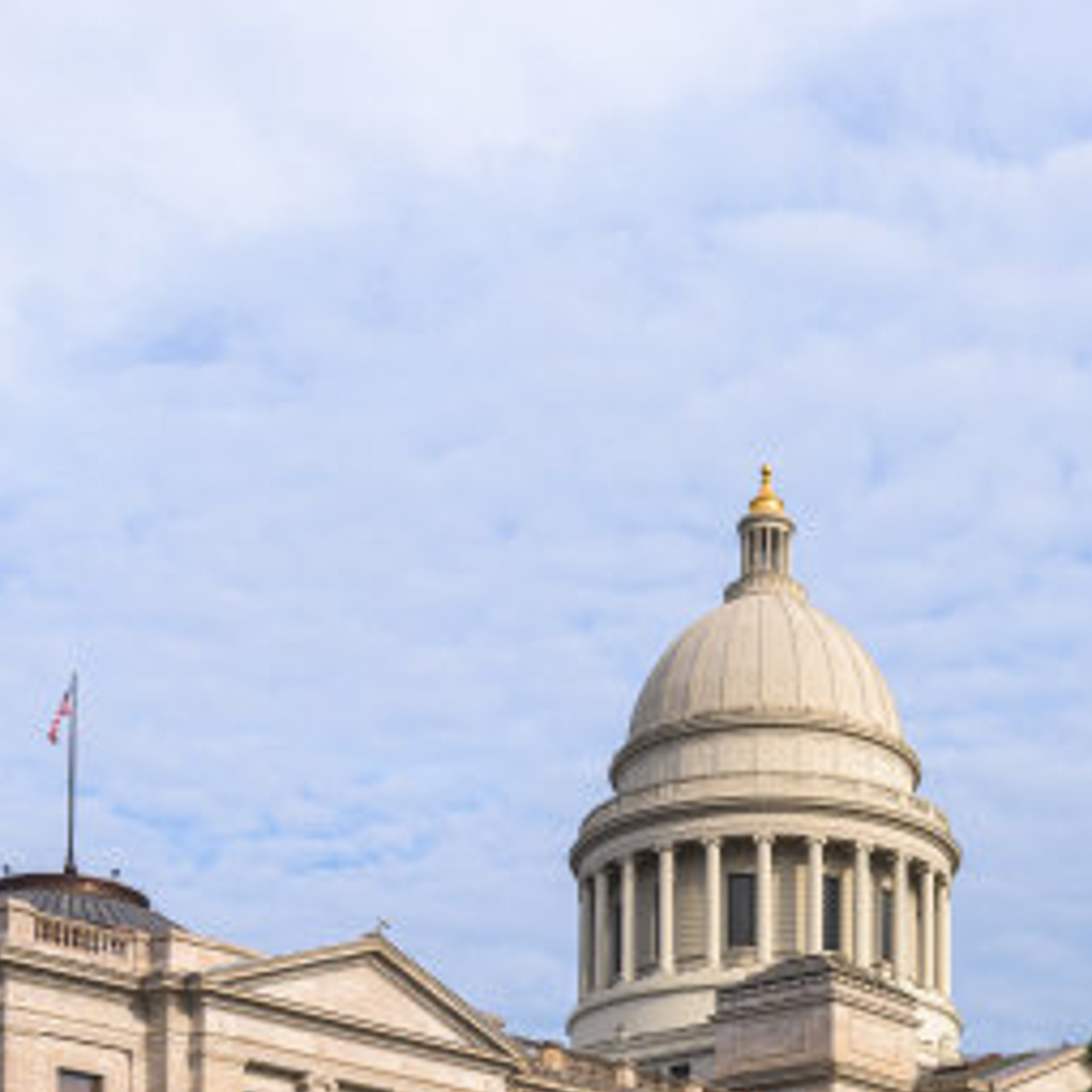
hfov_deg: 30.0
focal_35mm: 57
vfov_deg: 29.5
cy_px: 831
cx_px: 655
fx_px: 2034
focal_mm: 28
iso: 64
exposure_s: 1/200
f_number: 8
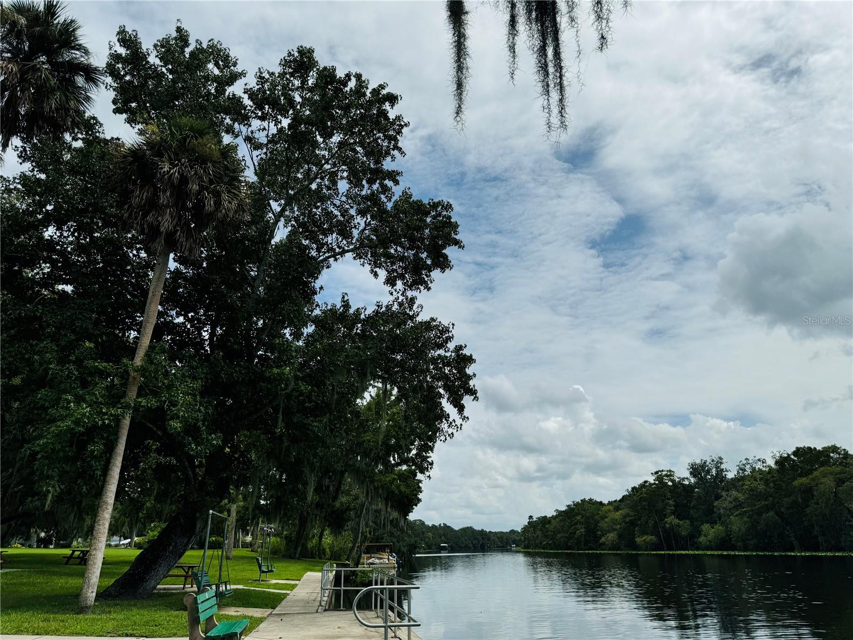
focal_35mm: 24
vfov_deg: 56.8
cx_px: 426
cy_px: 320
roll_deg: +2.0
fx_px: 591
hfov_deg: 71.6
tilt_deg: +19.5
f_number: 1.78
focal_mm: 6.76
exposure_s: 1/12346
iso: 80
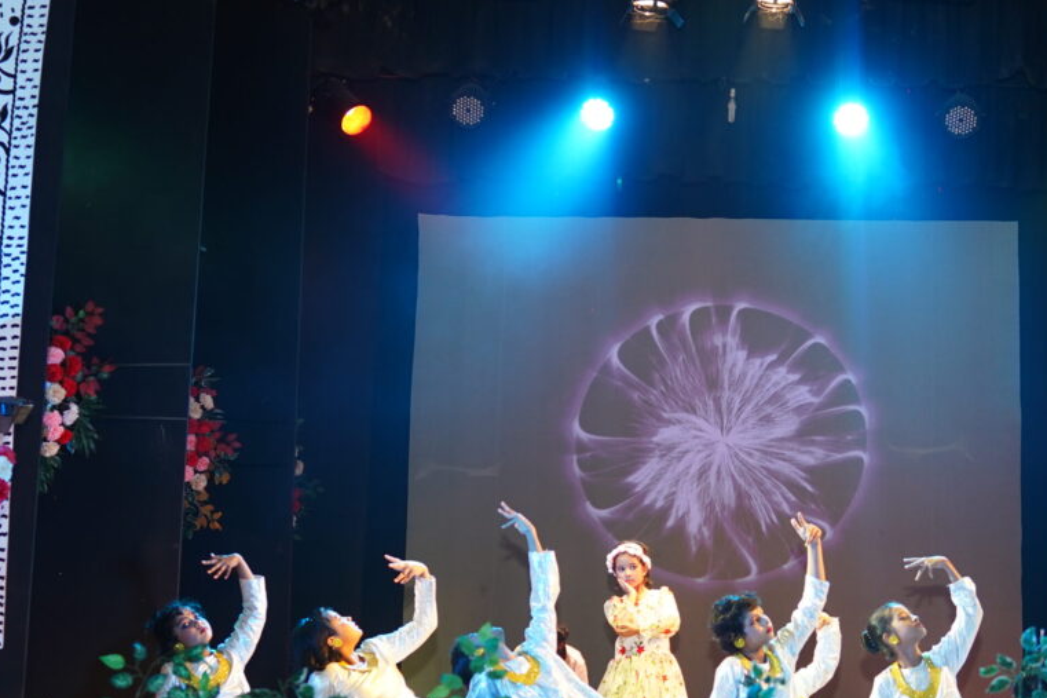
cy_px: 360
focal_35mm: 70
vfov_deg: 19.4
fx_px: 2035
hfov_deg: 28.7
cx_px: 691
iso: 640
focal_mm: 35
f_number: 2.5
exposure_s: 1/250
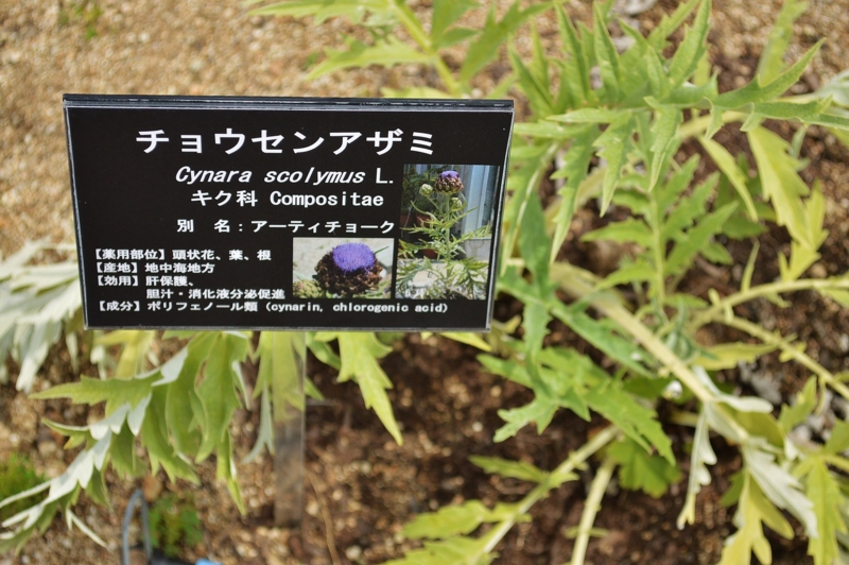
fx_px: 1944
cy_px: 282
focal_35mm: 82
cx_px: 424
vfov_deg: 16.5
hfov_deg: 24.6
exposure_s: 1/1000
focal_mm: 55
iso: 400
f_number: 5.6
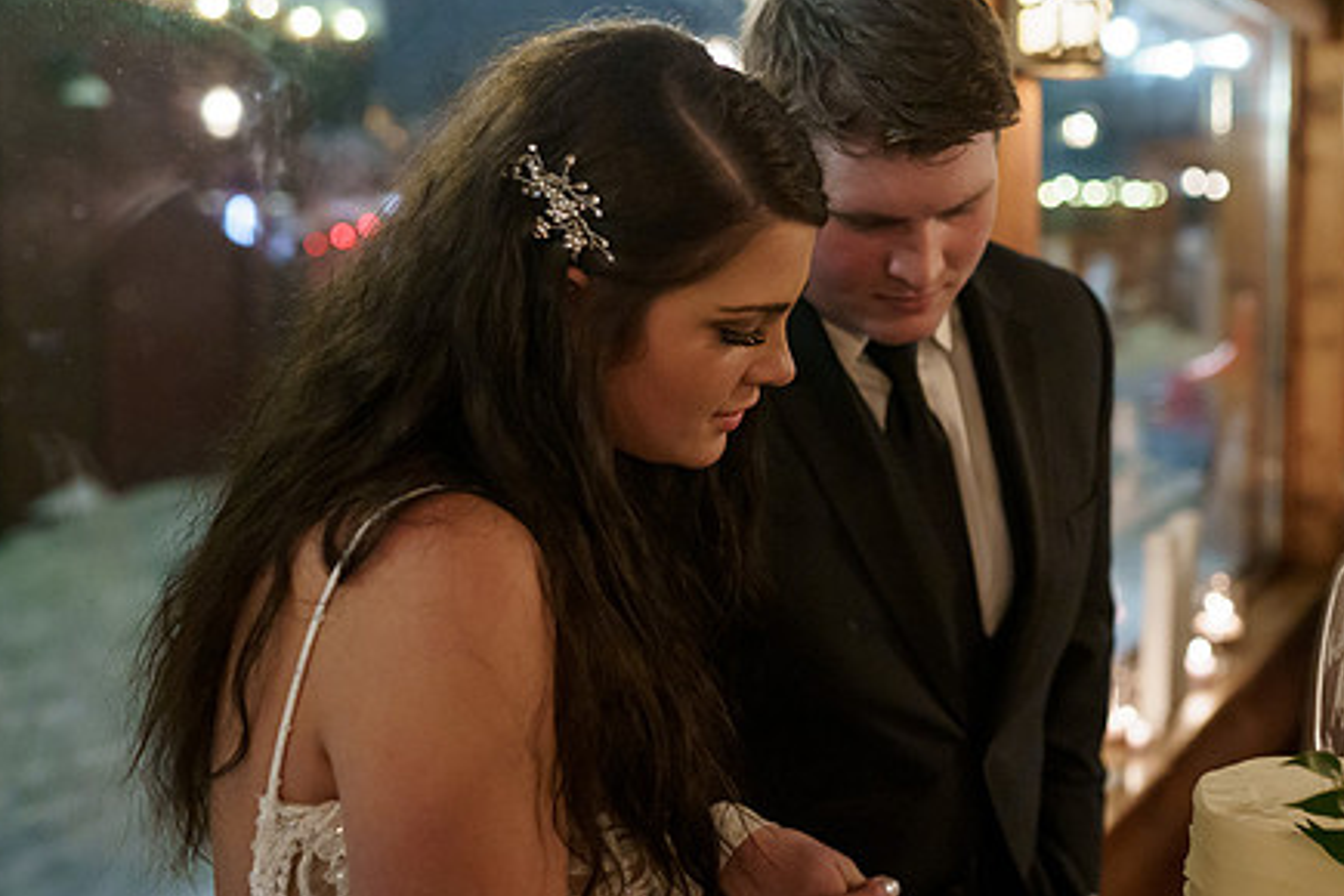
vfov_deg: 28.1
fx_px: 1792
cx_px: 798
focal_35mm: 48
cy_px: 431
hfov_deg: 41.0
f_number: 2.2
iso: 4000
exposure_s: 1/250
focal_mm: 35
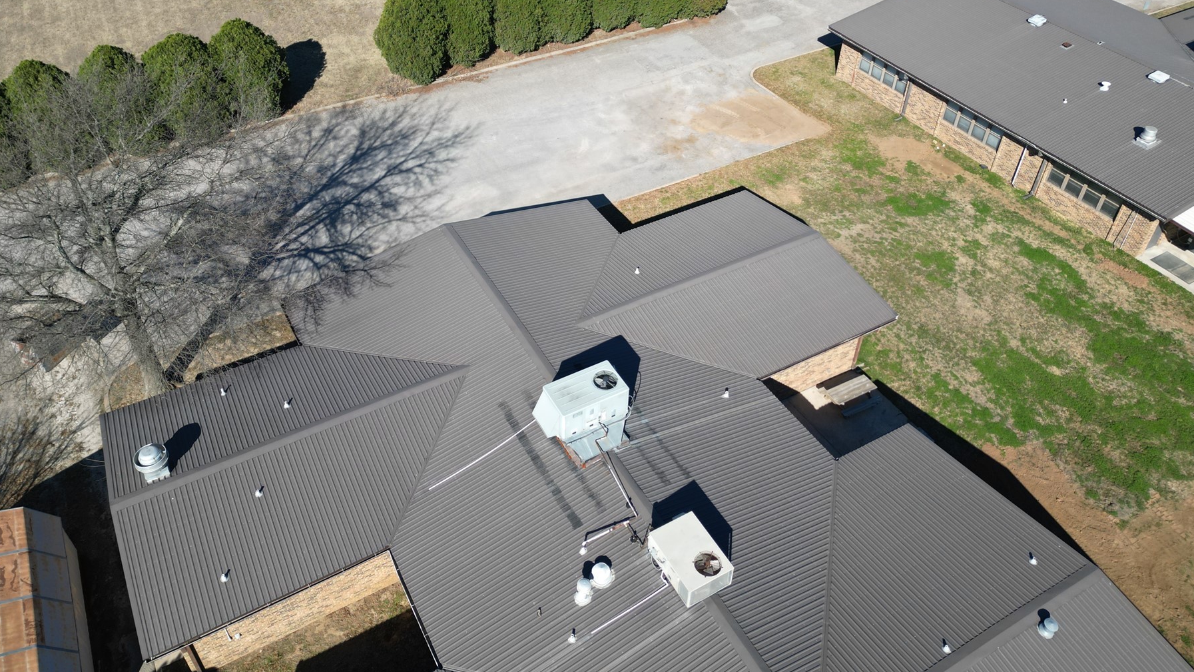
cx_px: 588
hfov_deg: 67.9
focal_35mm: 28
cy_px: 247
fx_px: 887
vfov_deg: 41.2
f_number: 1.7
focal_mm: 6.72
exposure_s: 1/2500
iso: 100
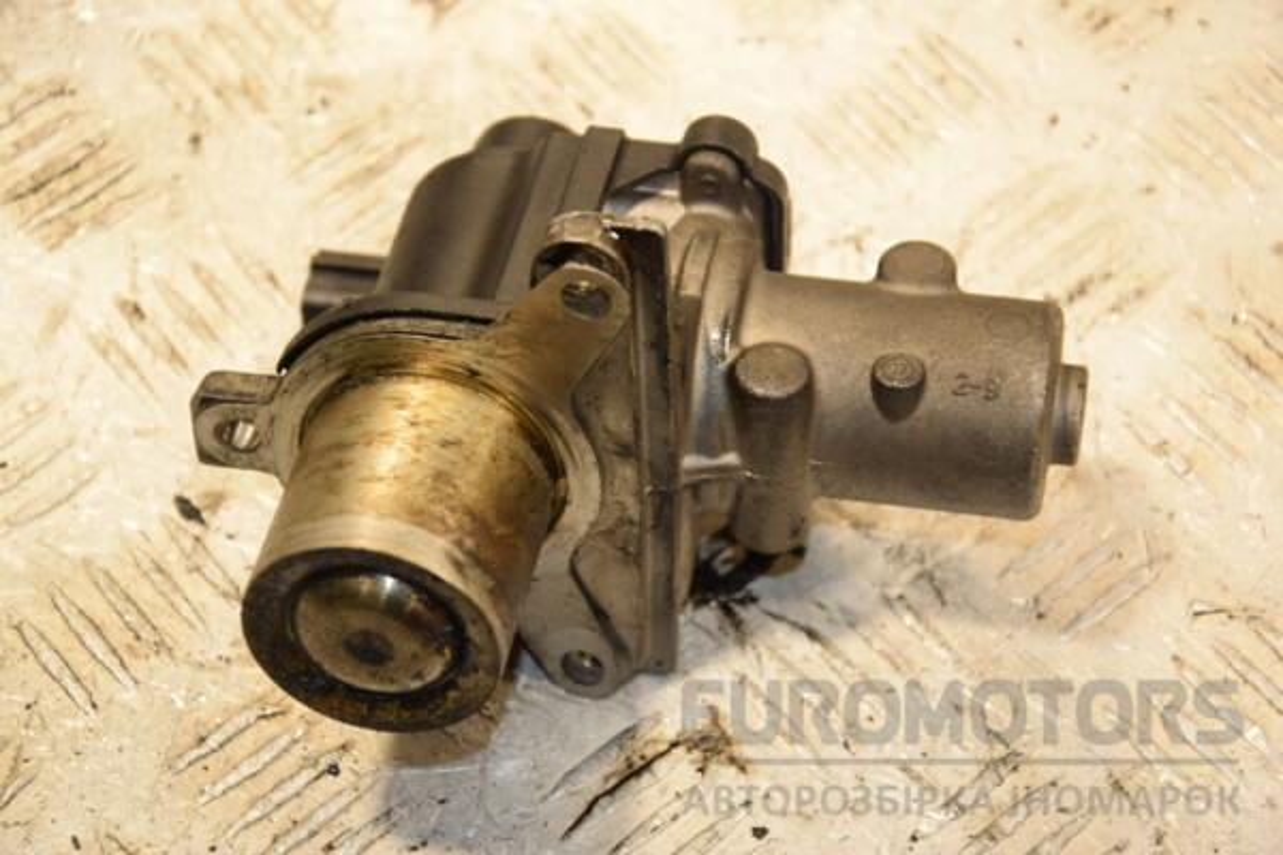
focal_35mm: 105
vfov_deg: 13.0
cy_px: 428
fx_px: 3742
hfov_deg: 19.5
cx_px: 642
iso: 800
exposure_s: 1/200
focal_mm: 70
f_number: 5.6
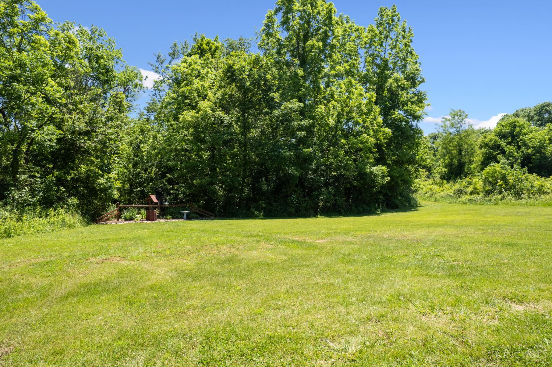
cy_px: 184
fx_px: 337
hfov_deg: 78.6
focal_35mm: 22
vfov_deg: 57.2
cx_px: 276
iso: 100
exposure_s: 1/1250
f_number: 2.8
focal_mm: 8.38
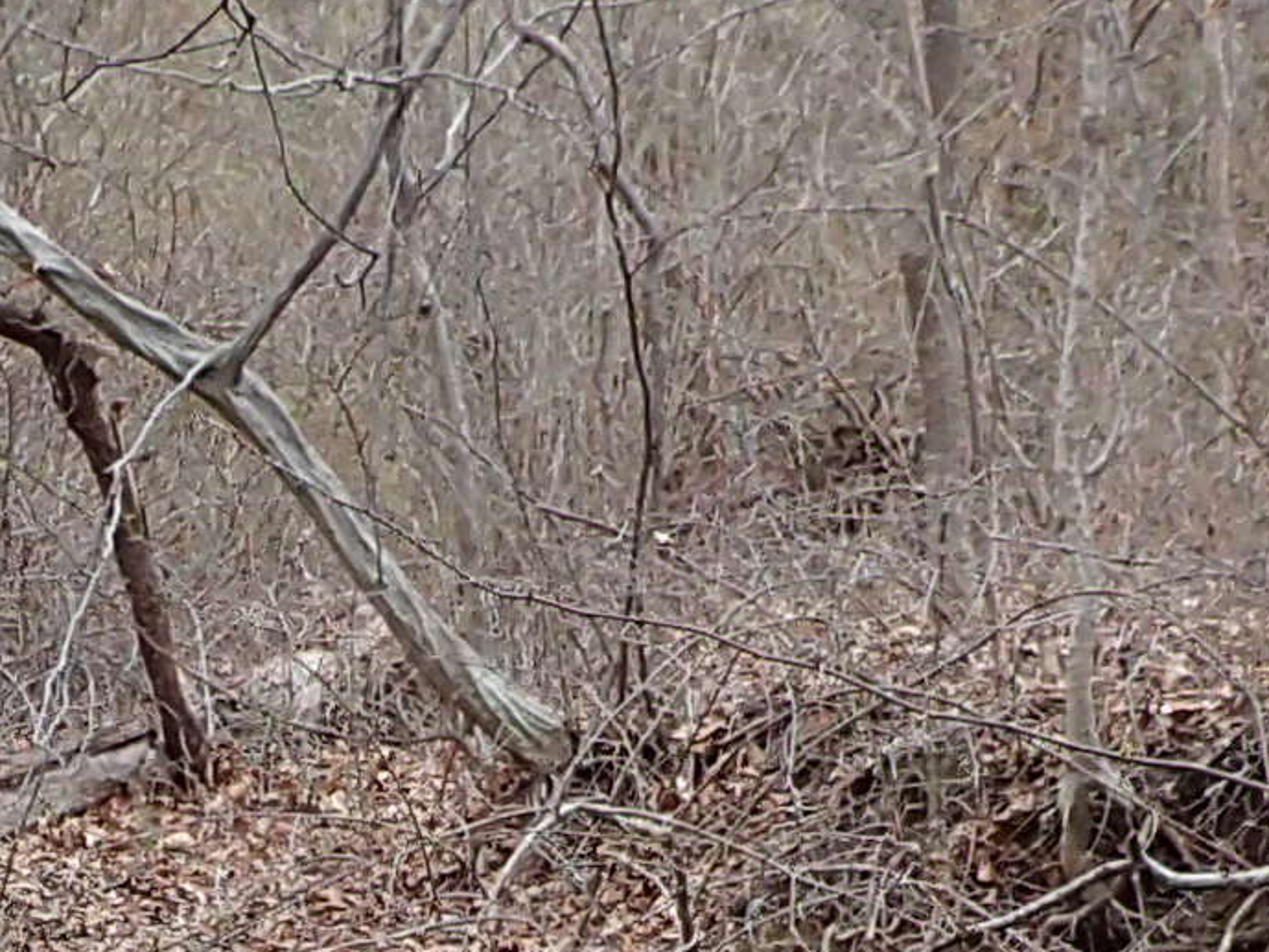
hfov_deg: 13.5
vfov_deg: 9.9
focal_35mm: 144
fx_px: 5280
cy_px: 1598
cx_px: -31
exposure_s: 1/640
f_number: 2.8
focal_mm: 4.5
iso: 200
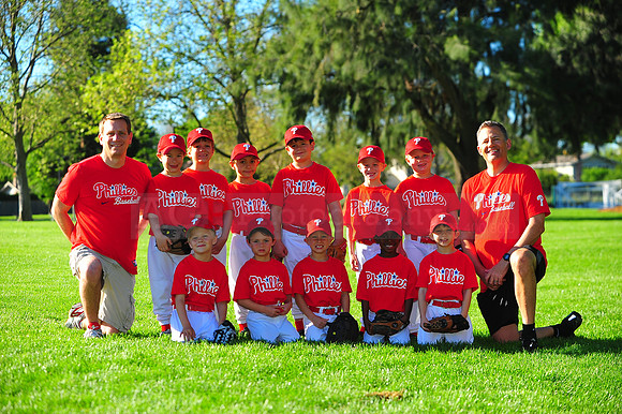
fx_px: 1589
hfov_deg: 22.2
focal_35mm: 92
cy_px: 207
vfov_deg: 14.8
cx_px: 311
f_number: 4
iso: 200
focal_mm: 92
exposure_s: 1/800
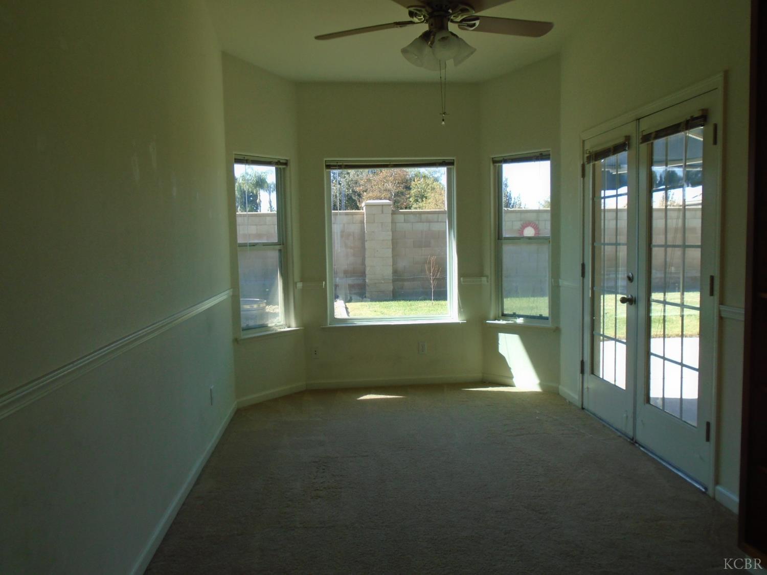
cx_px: 384
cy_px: 288
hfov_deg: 67.3
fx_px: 576
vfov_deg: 53.1
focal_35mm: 26
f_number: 3.2
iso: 100
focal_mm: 4.6
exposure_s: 1/160
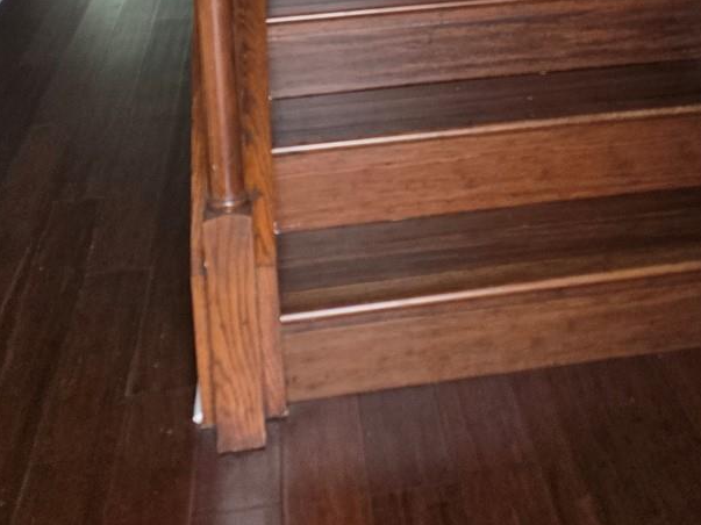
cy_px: -161
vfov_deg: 21.6
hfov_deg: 31.4
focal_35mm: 61
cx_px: 477
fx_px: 1235
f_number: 1.7
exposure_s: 1/120
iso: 250
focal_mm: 6.3
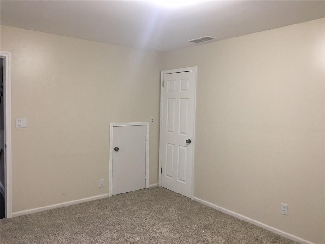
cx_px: 162
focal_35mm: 29
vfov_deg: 48.2
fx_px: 272
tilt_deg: -3.5
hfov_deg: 61.7
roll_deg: -1.1
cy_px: 122
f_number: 2.2
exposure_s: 1/30
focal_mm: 4.15
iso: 100
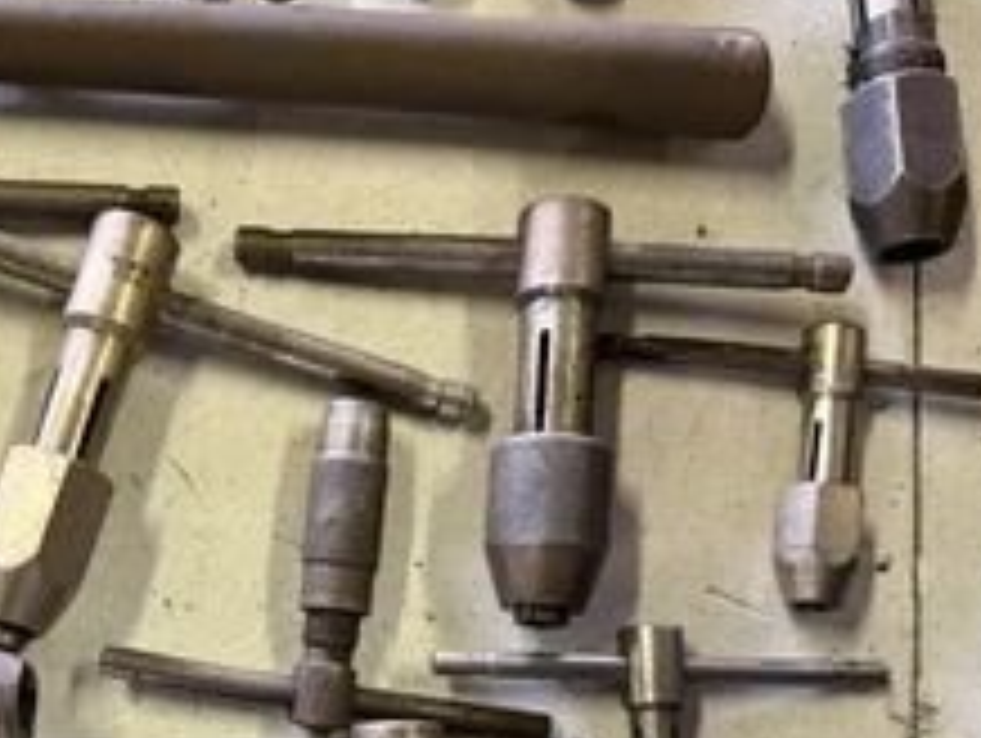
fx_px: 1248
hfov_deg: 41.4
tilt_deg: -82.9
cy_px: 608
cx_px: 220
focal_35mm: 44
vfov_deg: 31.9
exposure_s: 1/60
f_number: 1.78
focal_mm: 6.76
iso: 400
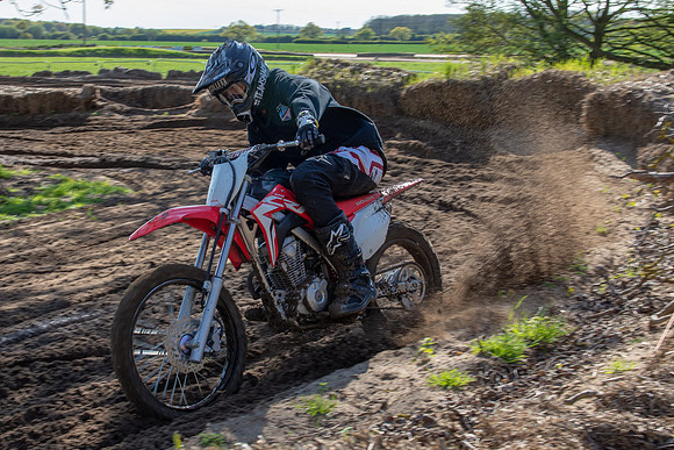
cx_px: 257
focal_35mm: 62
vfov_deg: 22.0
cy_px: 234
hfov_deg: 32.4
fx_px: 1156
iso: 200
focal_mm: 32
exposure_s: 1/250
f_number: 6.3
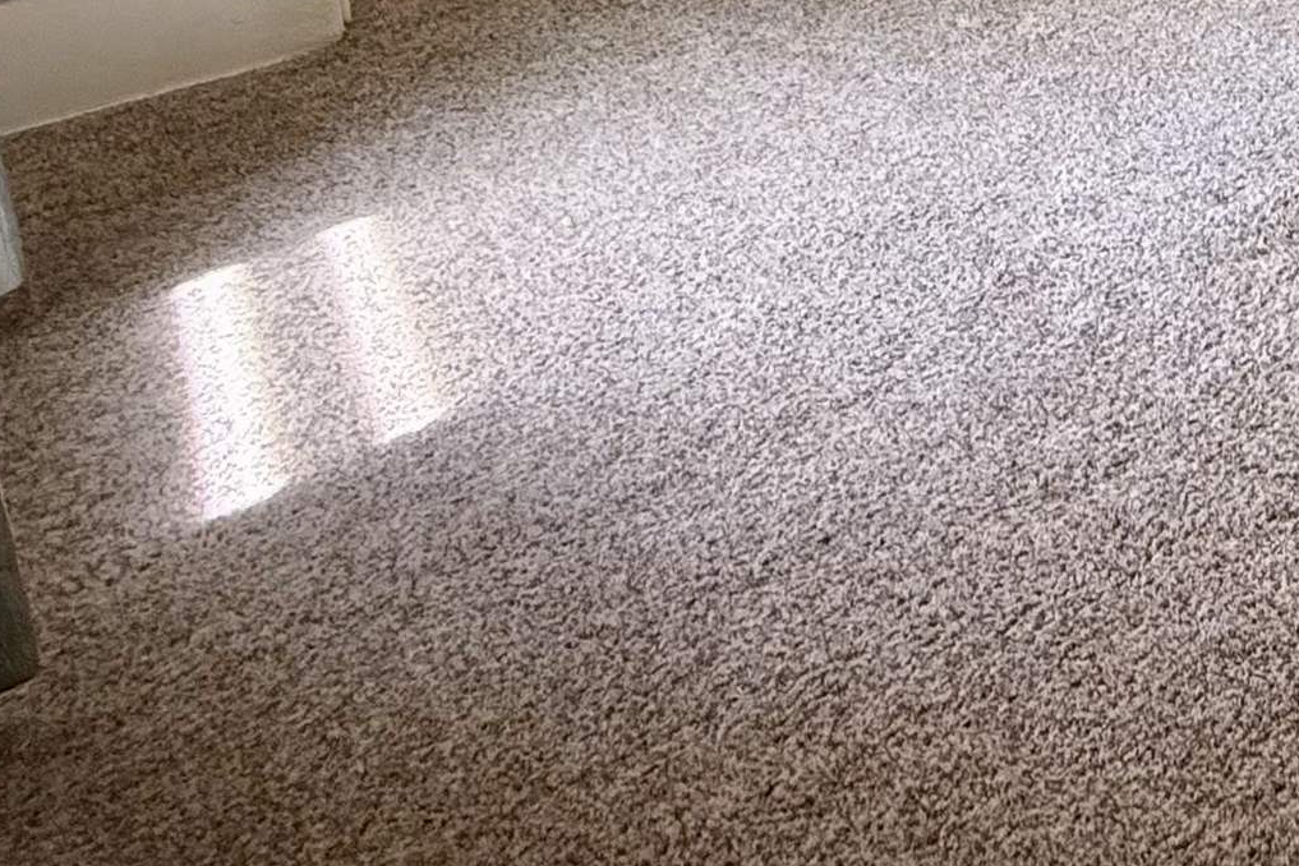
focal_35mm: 44
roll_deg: -0.7
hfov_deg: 33.4
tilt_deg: -9.6
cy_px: -460
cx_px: 1663
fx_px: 1588
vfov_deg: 23.7
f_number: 2.2
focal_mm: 2.22
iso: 200
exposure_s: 1/60
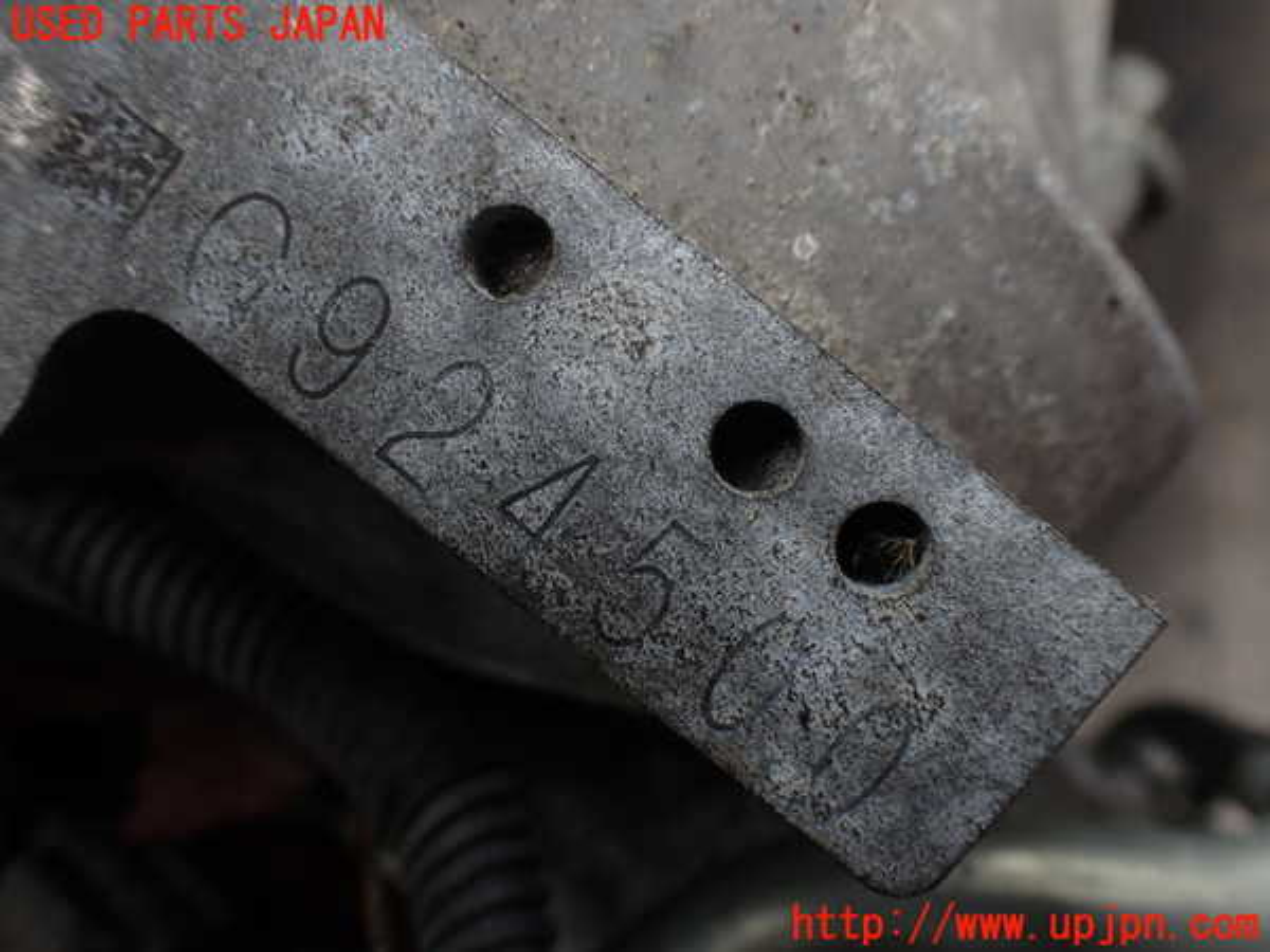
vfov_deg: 46.8
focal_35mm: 30
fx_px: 1101
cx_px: 635
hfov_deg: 60.0
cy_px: 476
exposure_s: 1/160
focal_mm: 5.4
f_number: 3.2
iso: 100
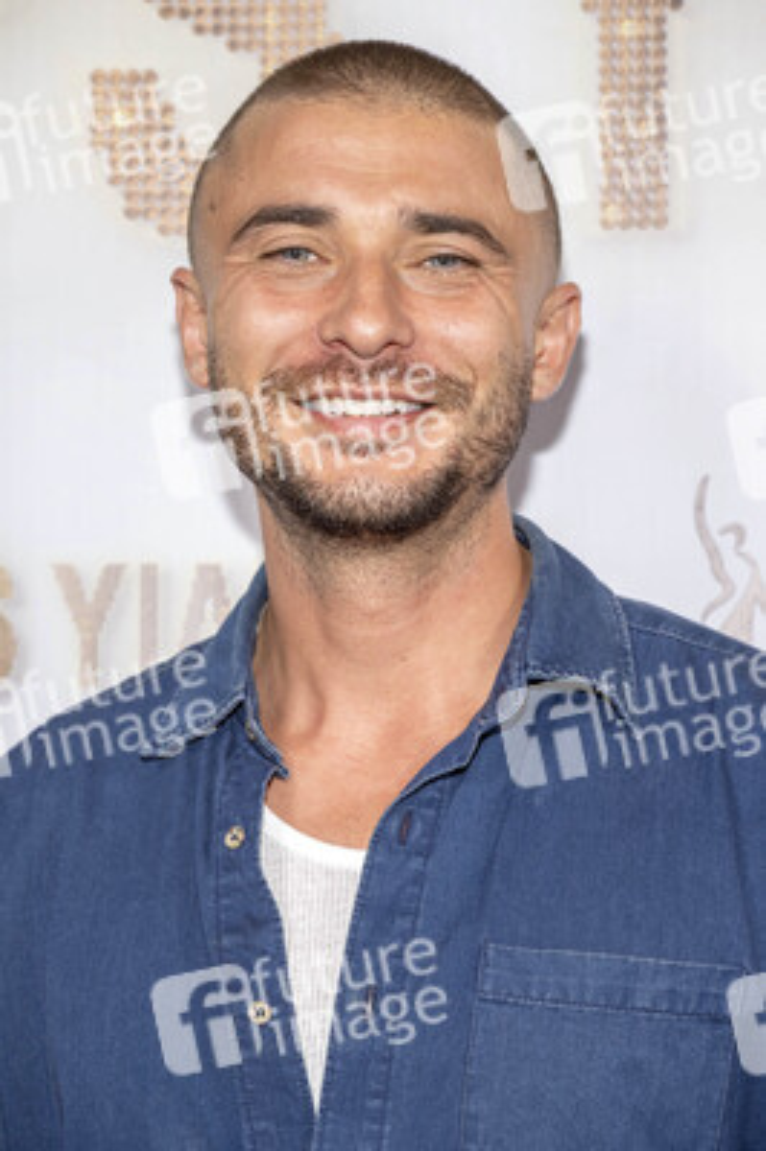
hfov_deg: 14.2
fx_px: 3069
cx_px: 383
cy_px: 576
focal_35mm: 96
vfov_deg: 21.3
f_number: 6.3
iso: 640
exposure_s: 1/200
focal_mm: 96
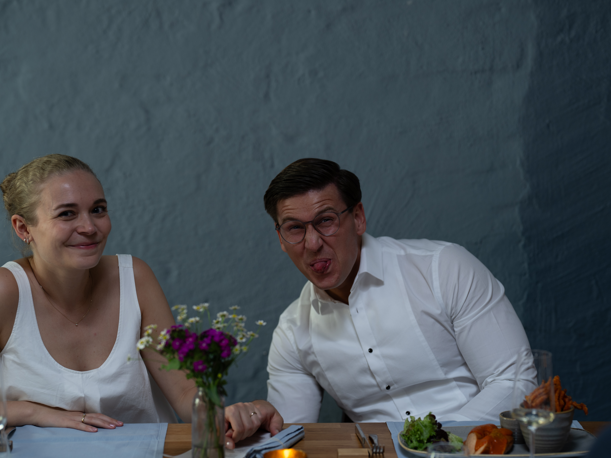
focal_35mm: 92
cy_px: 229
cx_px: 297
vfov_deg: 16.1
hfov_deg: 21.3
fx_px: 1624
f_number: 2.2
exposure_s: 1/80
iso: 160
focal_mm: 85
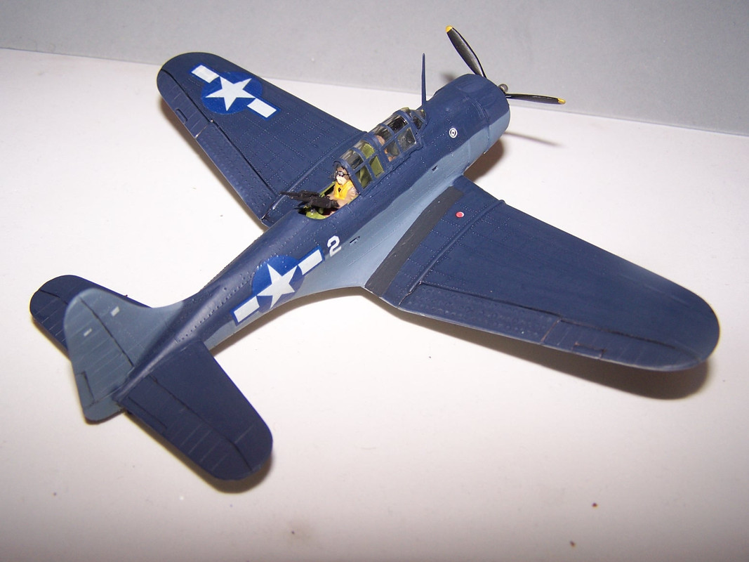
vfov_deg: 37.7
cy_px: 281
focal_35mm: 38
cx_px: 374
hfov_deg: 49.0
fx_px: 822
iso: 80
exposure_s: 1/60
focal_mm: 6.3
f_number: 2.8
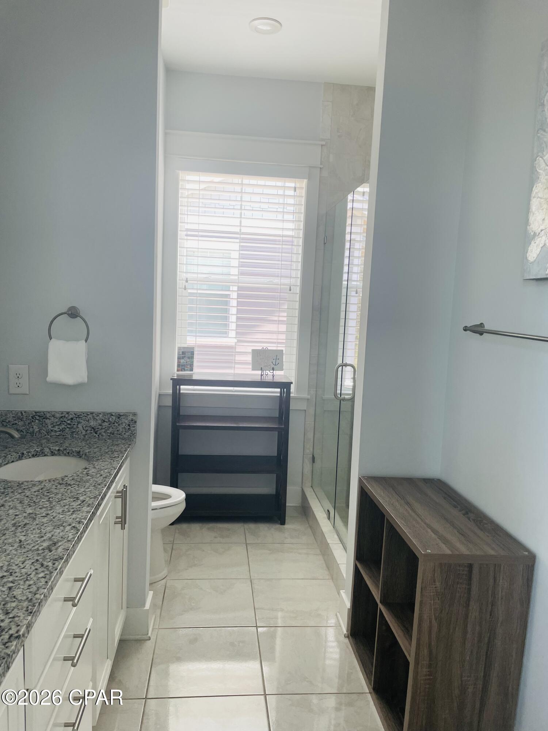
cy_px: 366
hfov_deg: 53.1
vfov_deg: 67.3
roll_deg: -2.0
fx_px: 549
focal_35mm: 26
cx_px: 274
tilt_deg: -7.1
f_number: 1.6
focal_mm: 4.2
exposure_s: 1/121
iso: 64
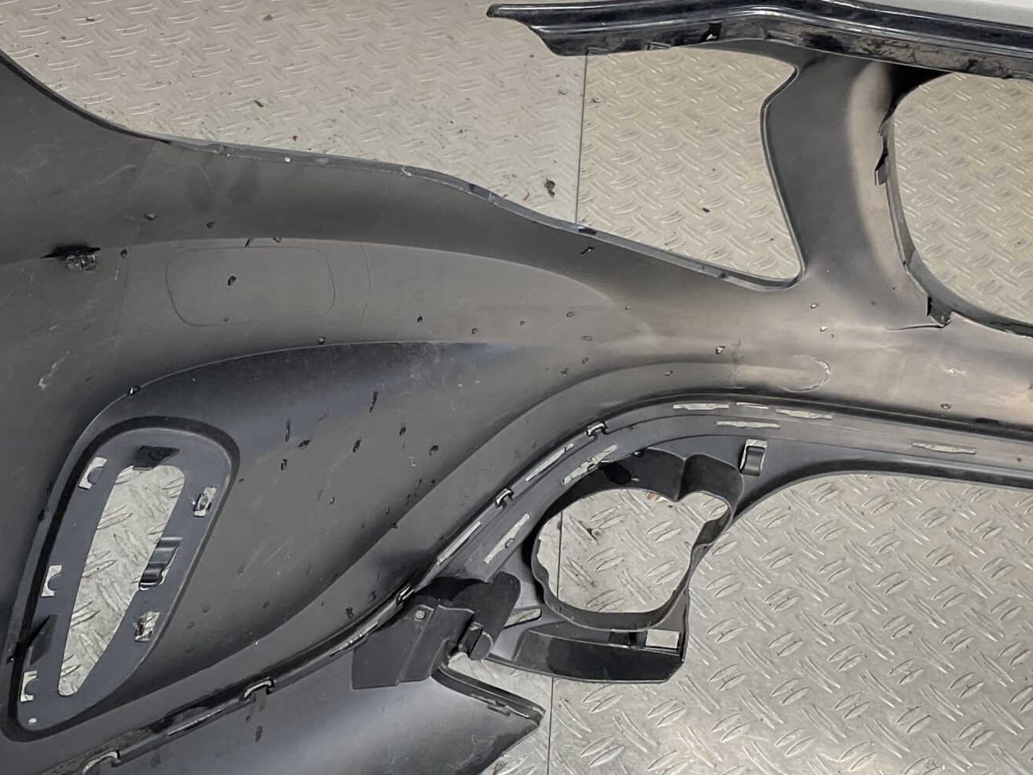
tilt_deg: -39.1
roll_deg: -15.9
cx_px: 420
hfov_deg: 34.3
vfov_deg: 26.1
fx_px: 1671
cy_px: 334
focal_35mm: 56
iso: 16
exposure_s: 1/225
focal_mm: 3
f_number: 1.8
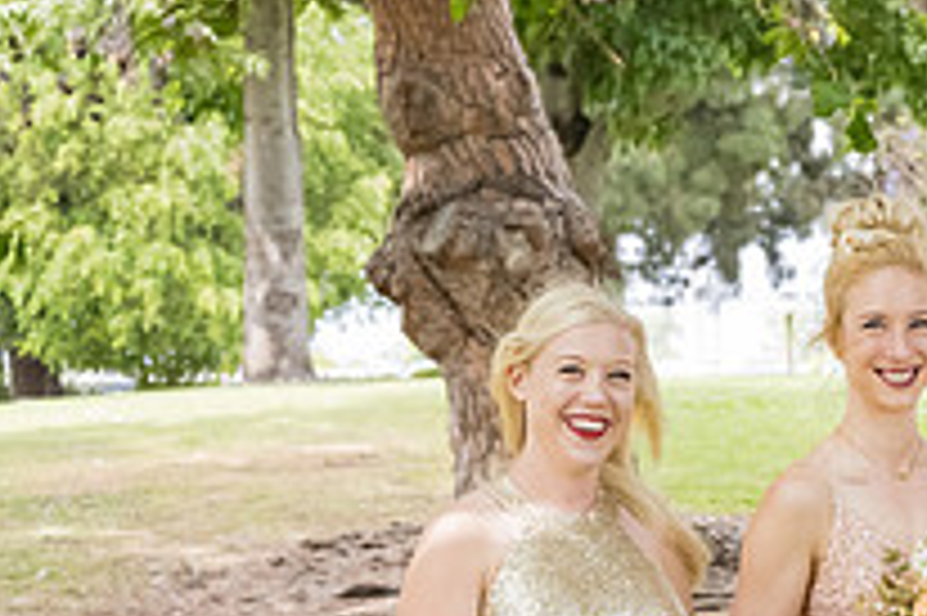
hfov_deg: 12.6
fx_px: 4065
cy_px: 717
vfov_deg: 8.6
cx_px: 1197
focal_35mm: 158
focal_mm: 56
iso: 1250
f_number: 6.3
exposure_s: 1/640
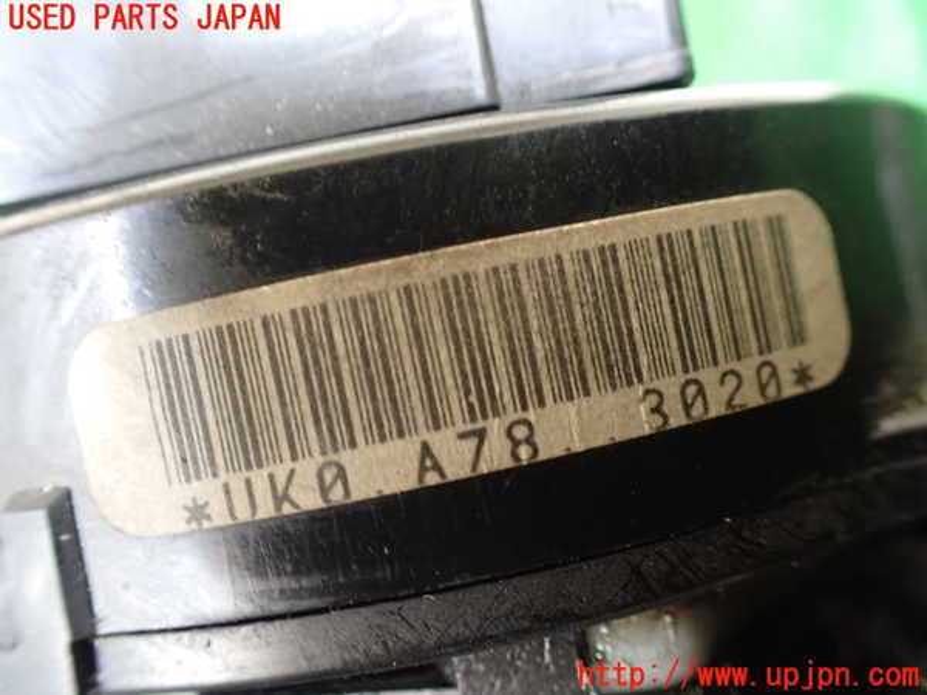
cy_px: 348
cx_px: 464
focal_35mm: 30
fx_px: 803
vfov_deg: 46.8
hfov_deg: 60.0
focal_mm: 5.4
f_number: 2.3
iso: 800
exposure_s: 1/40
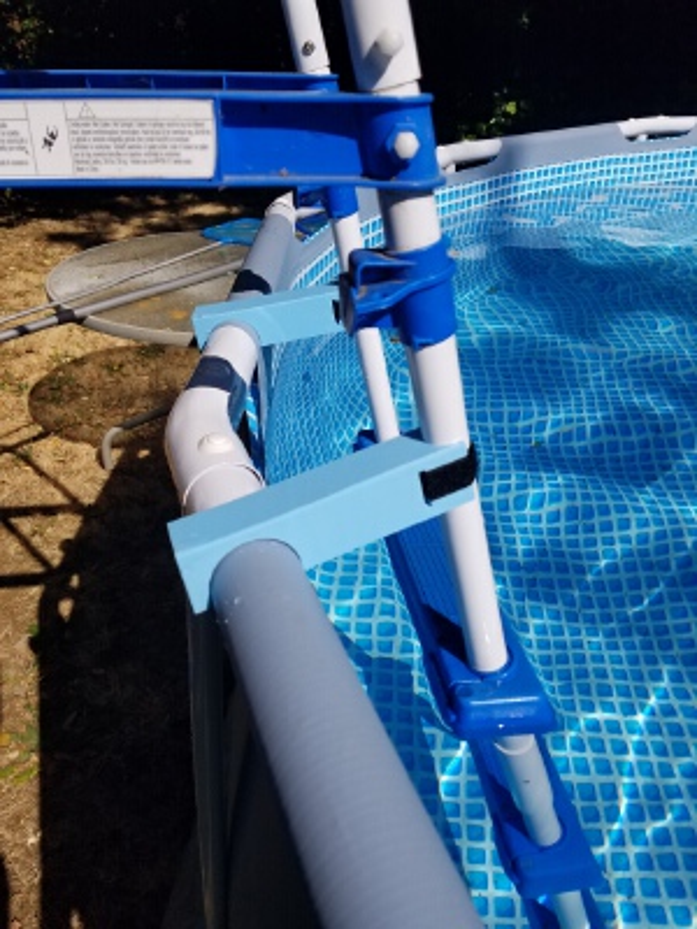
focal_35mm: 26
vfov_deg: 67.3
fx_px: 698
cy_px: 464
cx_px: 348
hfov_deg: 53.1
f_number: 1.7
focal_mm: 4.2
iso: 50
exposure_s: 1/6096
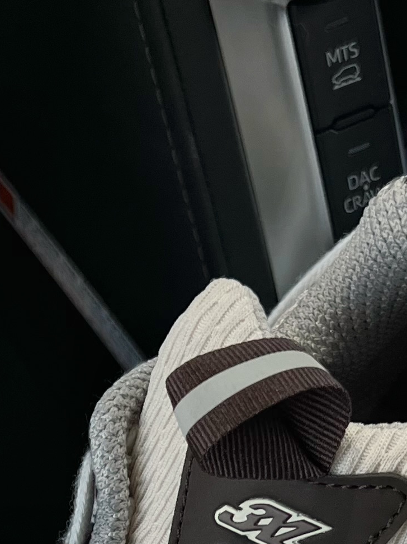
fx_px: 1693
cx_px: 151
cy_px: 759
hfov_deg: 13.7
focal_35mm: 108
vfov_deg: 16.9
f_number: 1.5
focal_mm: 5.7
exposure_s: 1/674
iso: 50
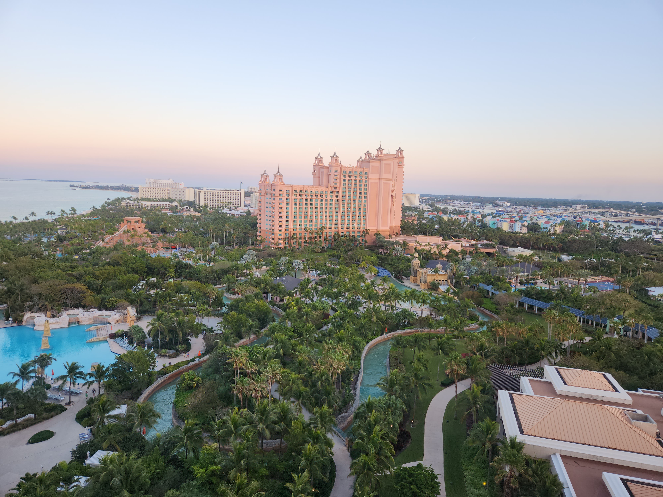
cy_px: 248
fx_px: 441
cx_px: 332
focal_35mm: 23
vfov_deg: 58.9
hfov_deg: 73.9
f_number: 1.8
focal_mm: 5.4
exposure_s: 1/122
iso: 20
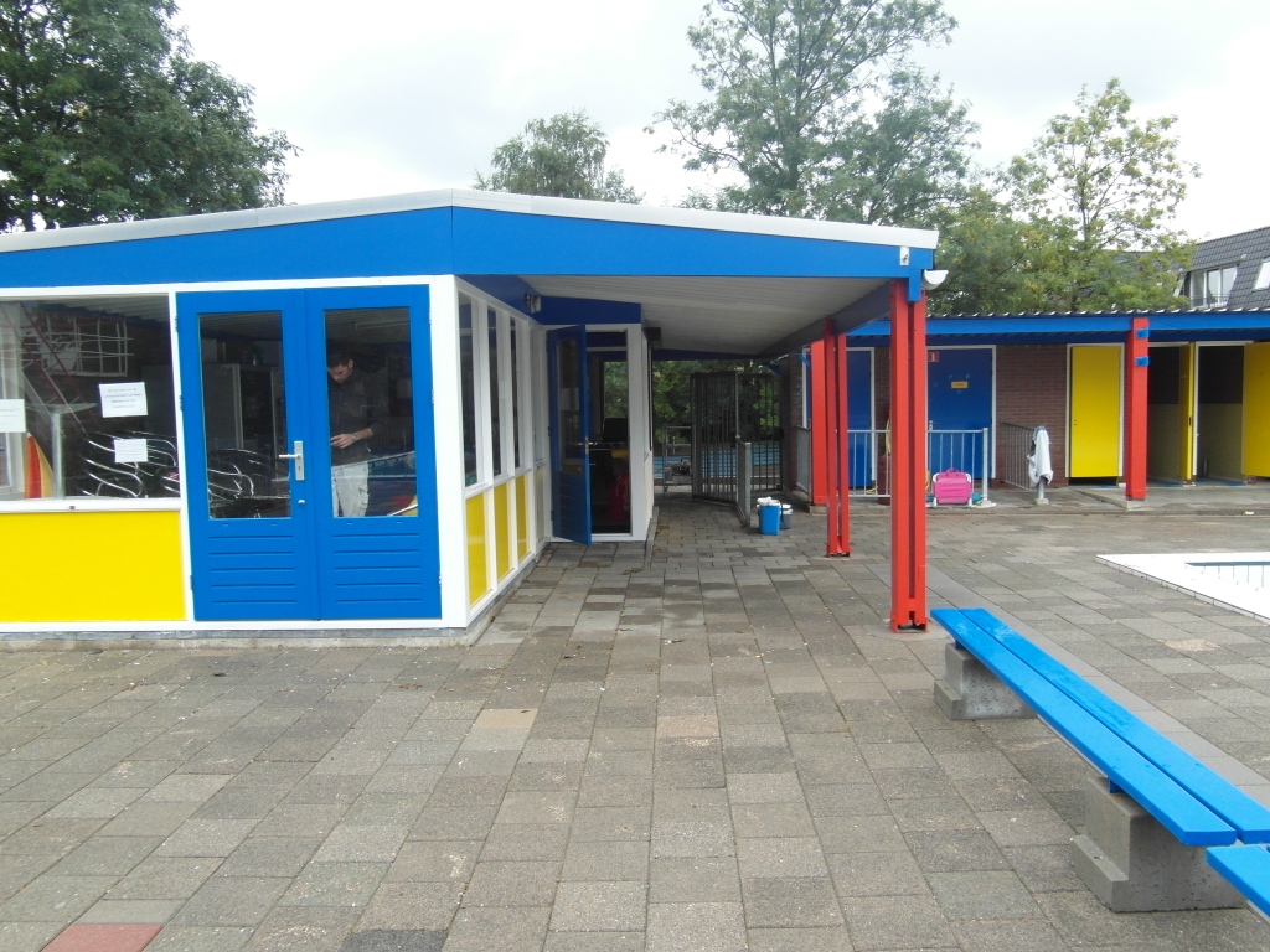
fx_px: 881
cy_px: 476
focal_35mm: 24
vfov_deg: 56.8
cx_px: 635
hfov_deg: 71.6
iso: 100
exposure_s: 1/180
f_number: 3.2
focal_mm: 4
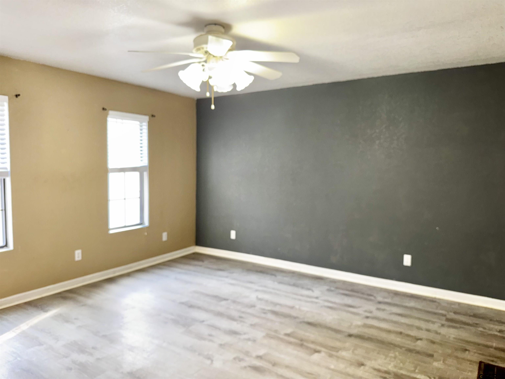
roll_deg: -0.4
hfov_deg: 71.6
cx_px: 252
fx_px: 350
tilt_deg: -5.3
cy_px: 190
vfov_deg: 56.8
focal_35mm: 24
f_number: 1.78
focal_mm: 6.76
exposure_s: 1/21
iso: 80
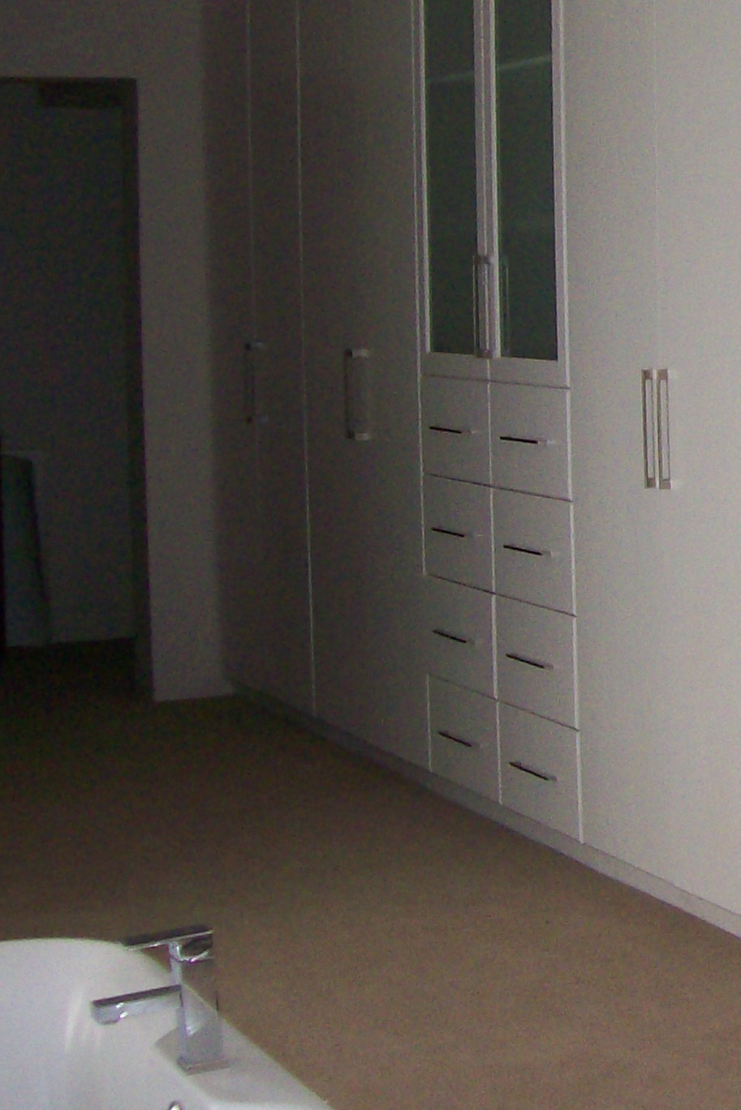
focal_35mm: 84
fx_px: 2593
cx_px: 1136
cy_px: 332
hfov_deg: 15.0
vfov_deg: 24.0
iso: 140
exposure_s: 1/95
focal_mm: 6
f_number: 2.7
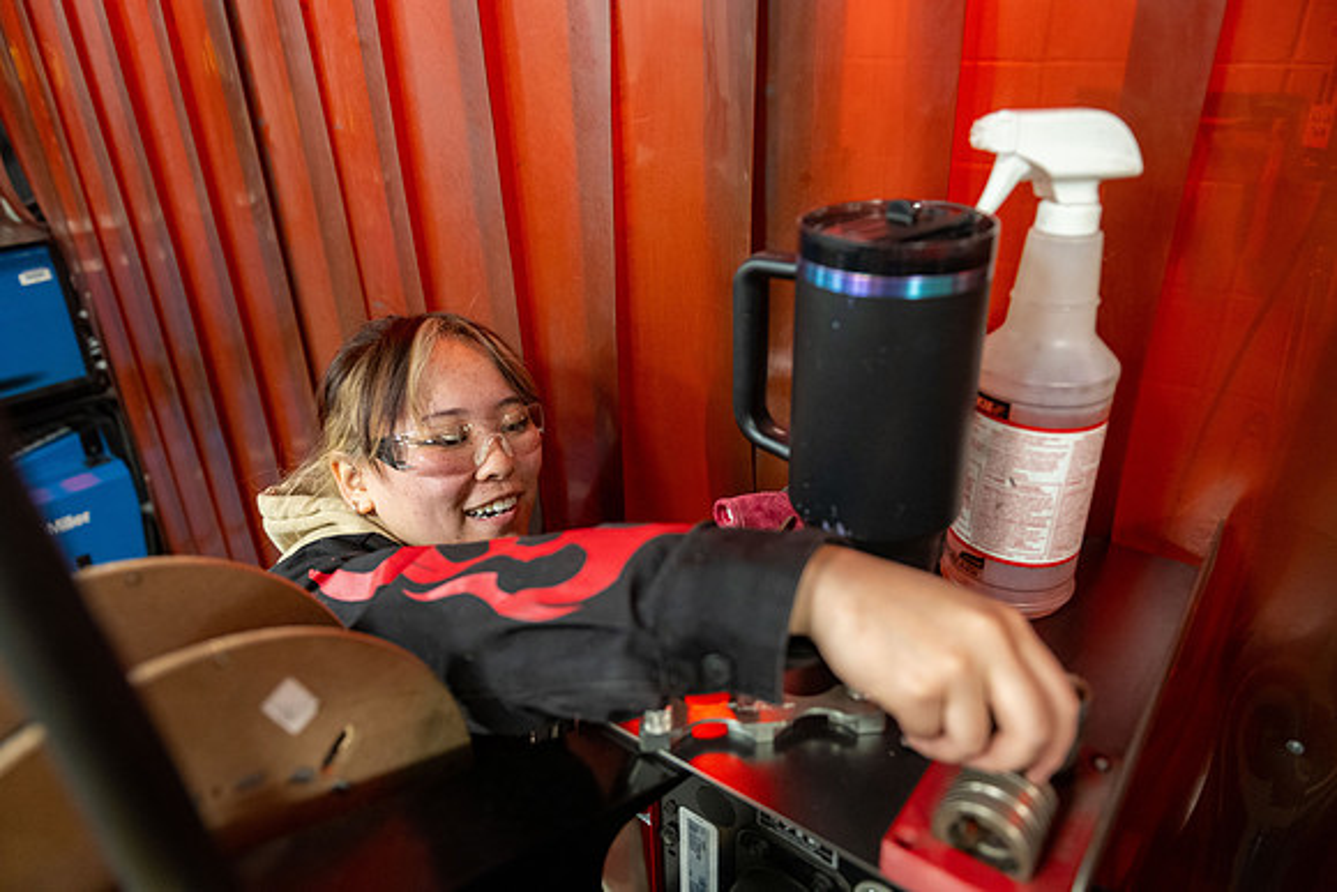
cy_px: 446
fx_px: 892
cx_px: 668
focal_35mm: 24
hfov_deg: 73.7
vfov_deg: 53.2
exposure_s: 1/160
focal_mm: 24
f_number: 2.8
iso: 2500
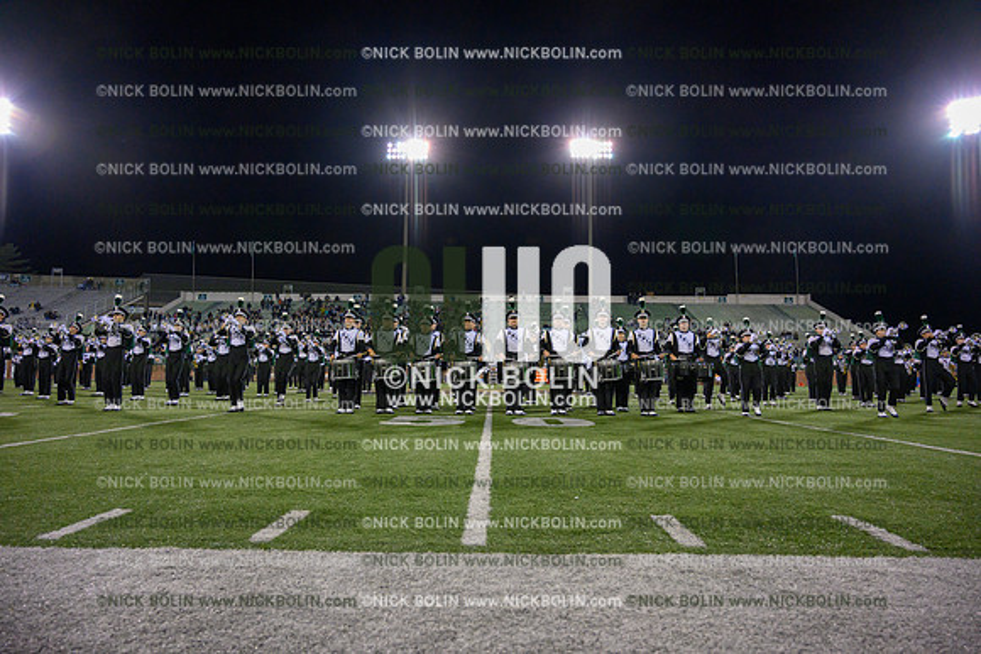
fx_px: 654
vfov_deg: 53.2
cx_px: 490
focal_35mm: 24
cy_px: 327
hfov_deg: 73.7
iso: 5000
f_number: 4
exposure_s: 1/1000
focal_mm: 24
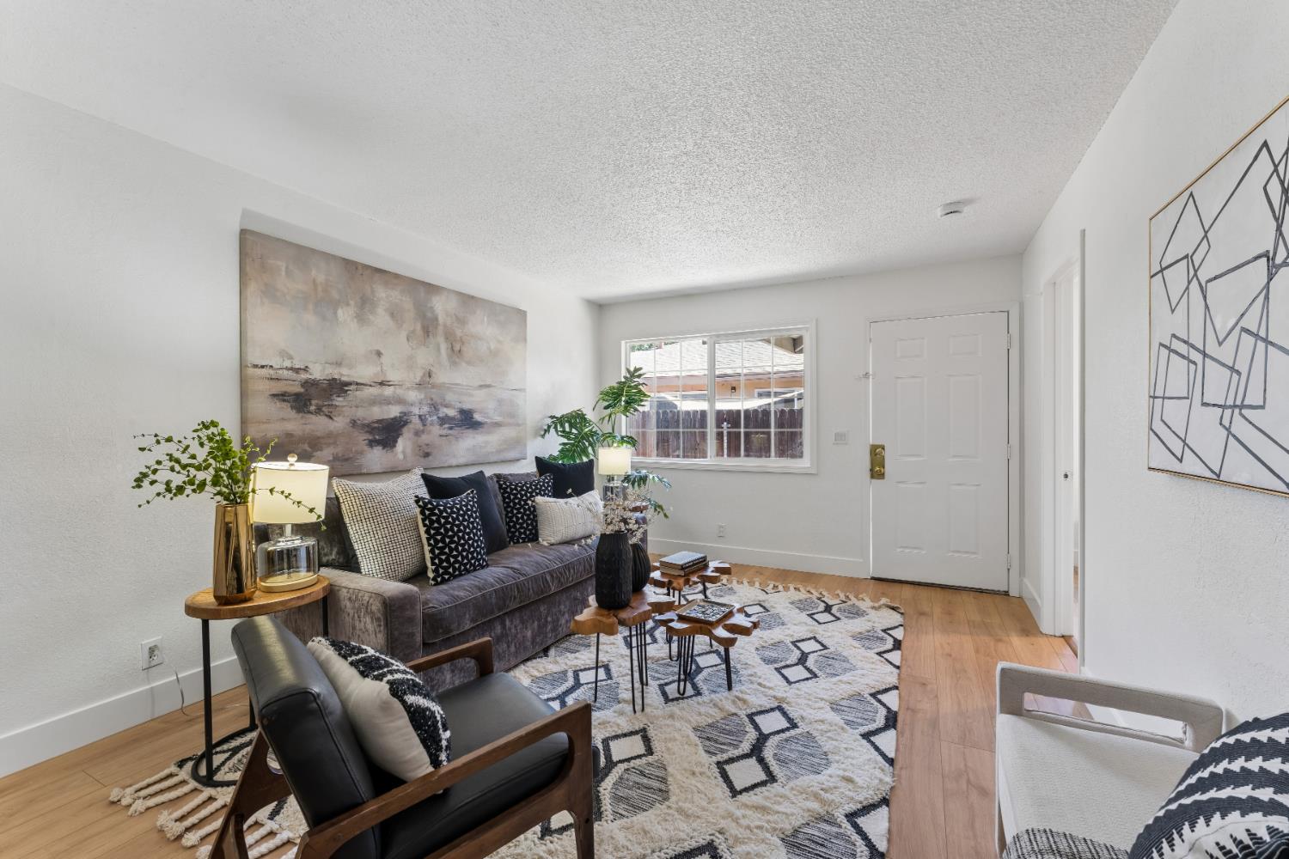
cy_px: 430
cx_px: 644
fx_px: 544
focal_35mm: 15
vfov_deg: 76.6
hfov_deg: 99.6
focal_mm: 15.2
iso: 100
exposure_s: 1
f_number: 13
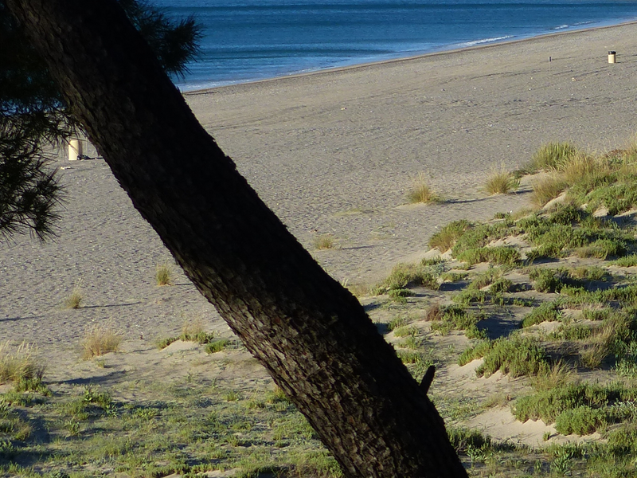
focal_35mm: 180
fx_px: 3312
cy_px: 44
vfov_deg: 8.2
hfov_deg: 10.8
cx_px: 753
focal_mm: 13.5
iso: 100
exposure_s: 1/800
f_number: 4
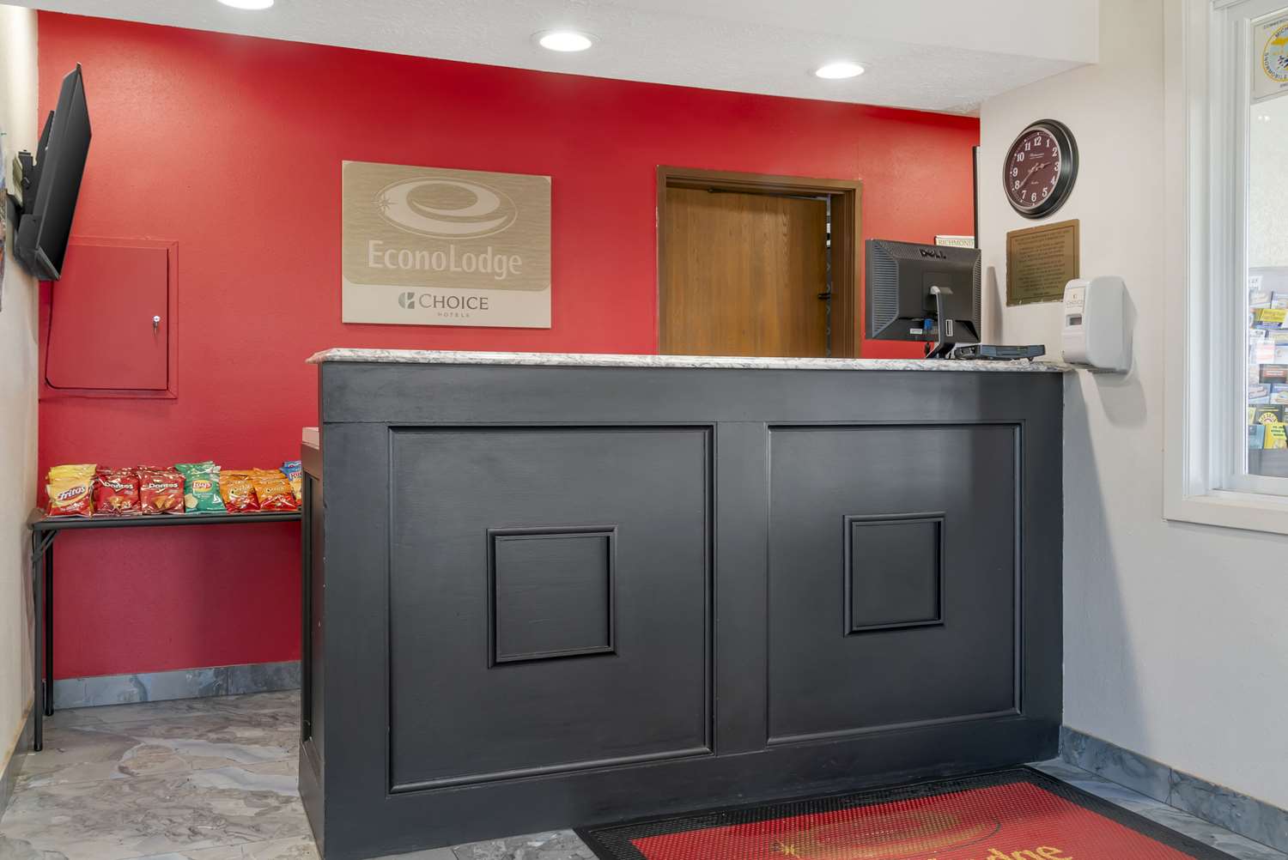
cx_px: 644
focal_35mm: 30
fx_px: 1074
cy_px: 430
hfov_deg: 61.9
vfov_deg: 43.7
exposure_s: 1.3
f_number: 10
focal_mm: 30
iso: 400
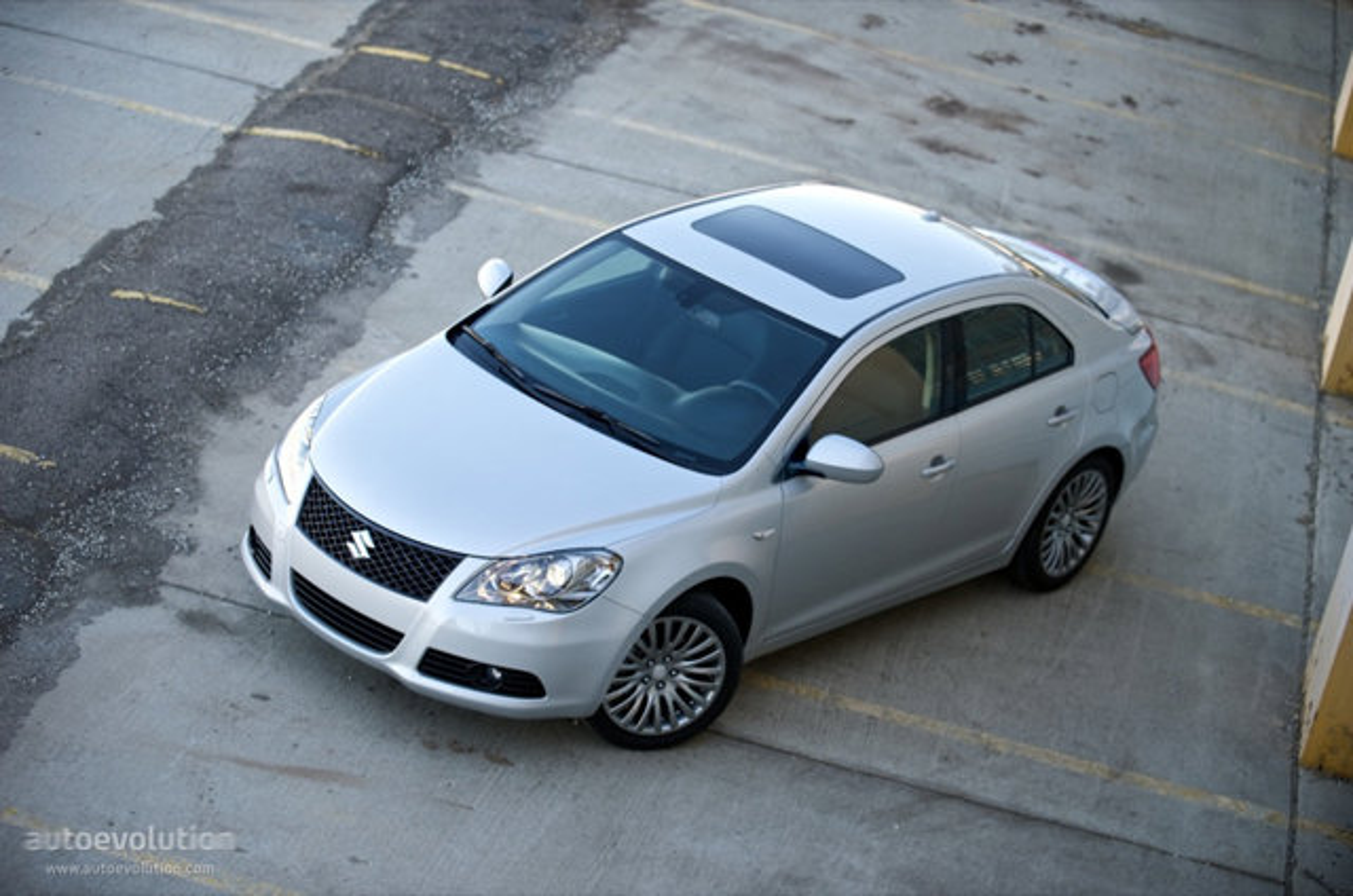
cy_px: 448
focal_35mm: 92
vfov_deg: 14.8
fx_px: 3451
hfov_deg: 22.2
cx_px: 676
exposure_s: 1/400
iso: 100
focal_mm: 92
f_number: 2.8
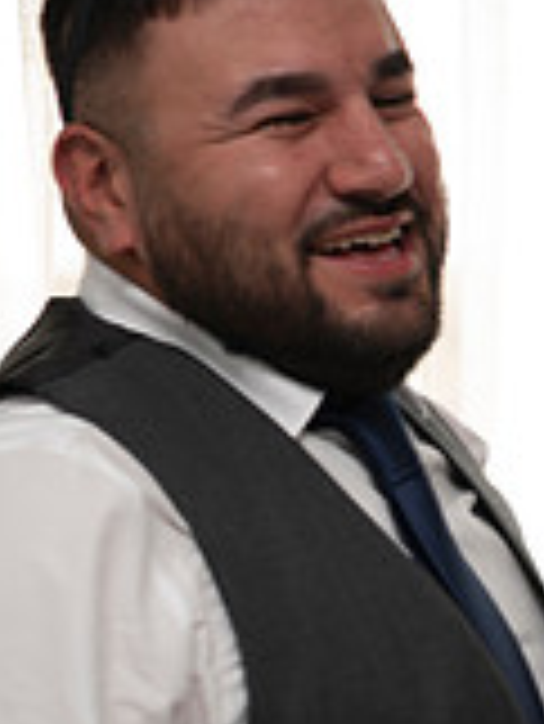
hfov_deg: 9.3
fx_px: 3264
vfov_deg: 12.6
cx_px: 782
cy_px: 567
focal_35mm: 156
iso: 50
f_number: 2.8
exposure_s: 1/100
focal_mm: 45
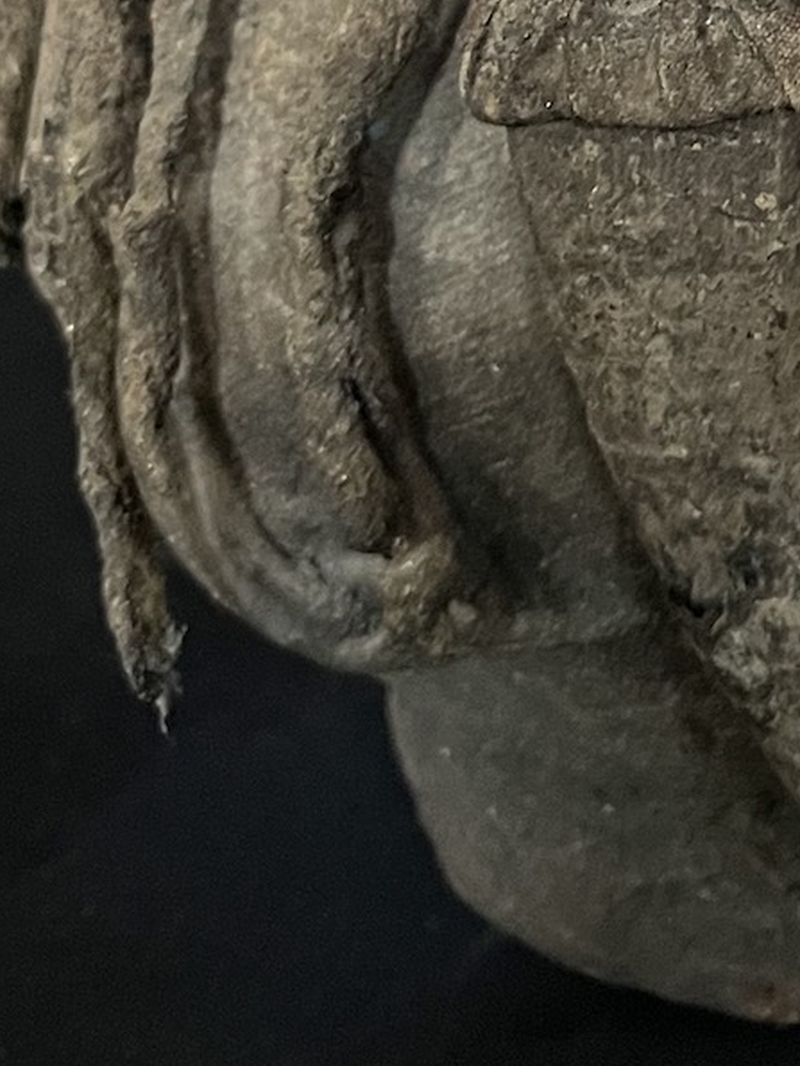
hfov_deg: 15.1
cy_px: -449
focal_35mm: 96
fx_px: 2958
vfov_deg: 18.5
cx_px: 809
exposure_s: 1/31
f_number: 1.6
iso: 640
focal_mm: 5.1
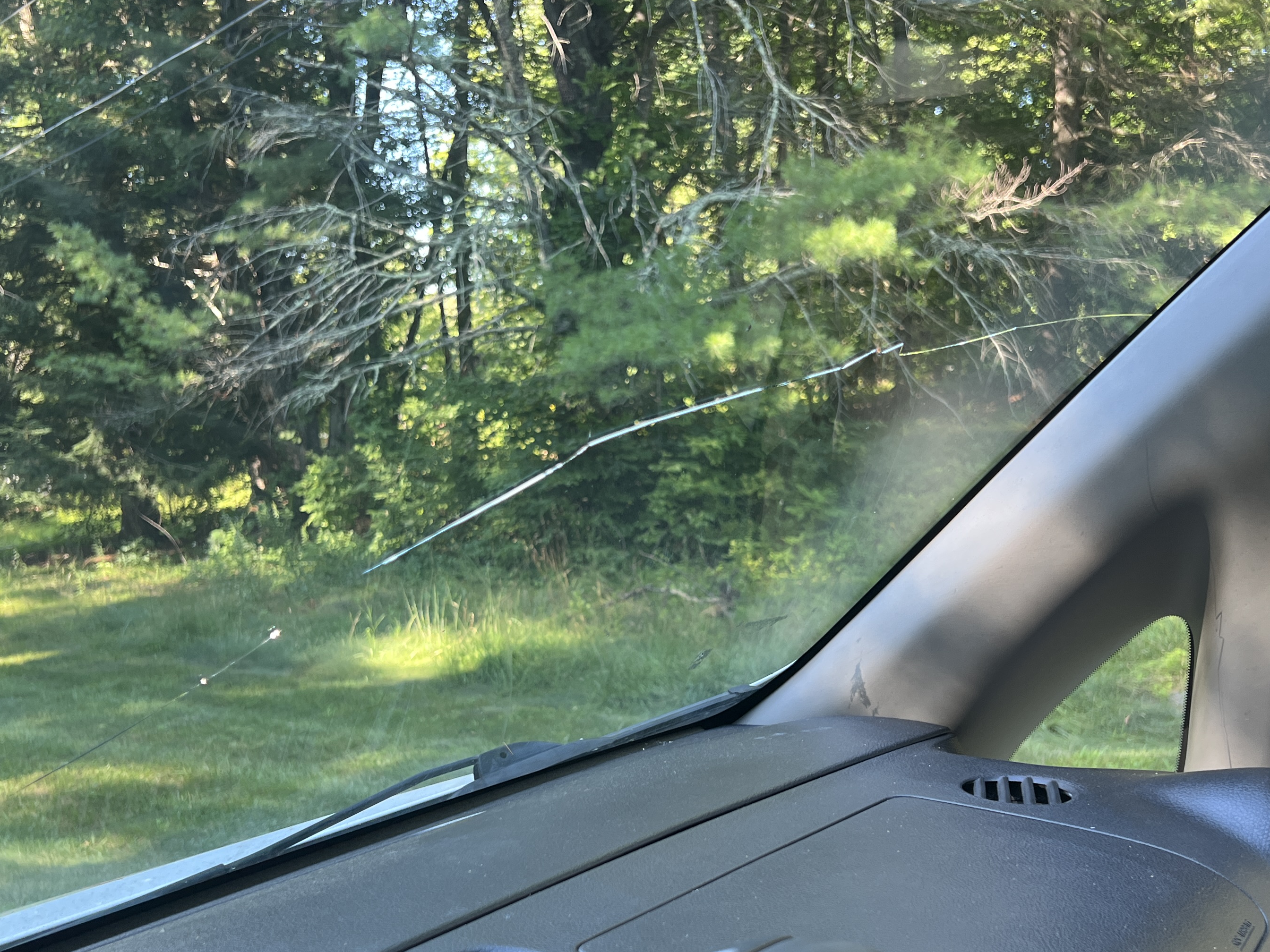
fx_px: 1431
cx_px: 626
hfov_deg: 47.9
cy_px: 602
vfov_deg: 36.6
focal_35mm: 39
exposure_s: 1/121
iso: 80
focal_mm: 5.7
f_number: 1.5
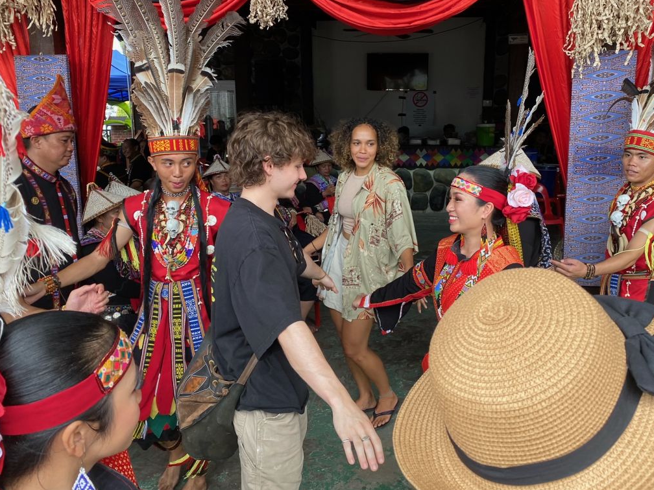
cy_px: 203
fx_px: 605
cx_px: 369
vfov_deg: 44.0
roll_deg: -1.2
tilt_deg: -10.1
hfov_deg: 56.6
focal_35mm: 32
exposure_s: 1/122
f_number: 1.8
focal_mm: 4.25
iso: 50
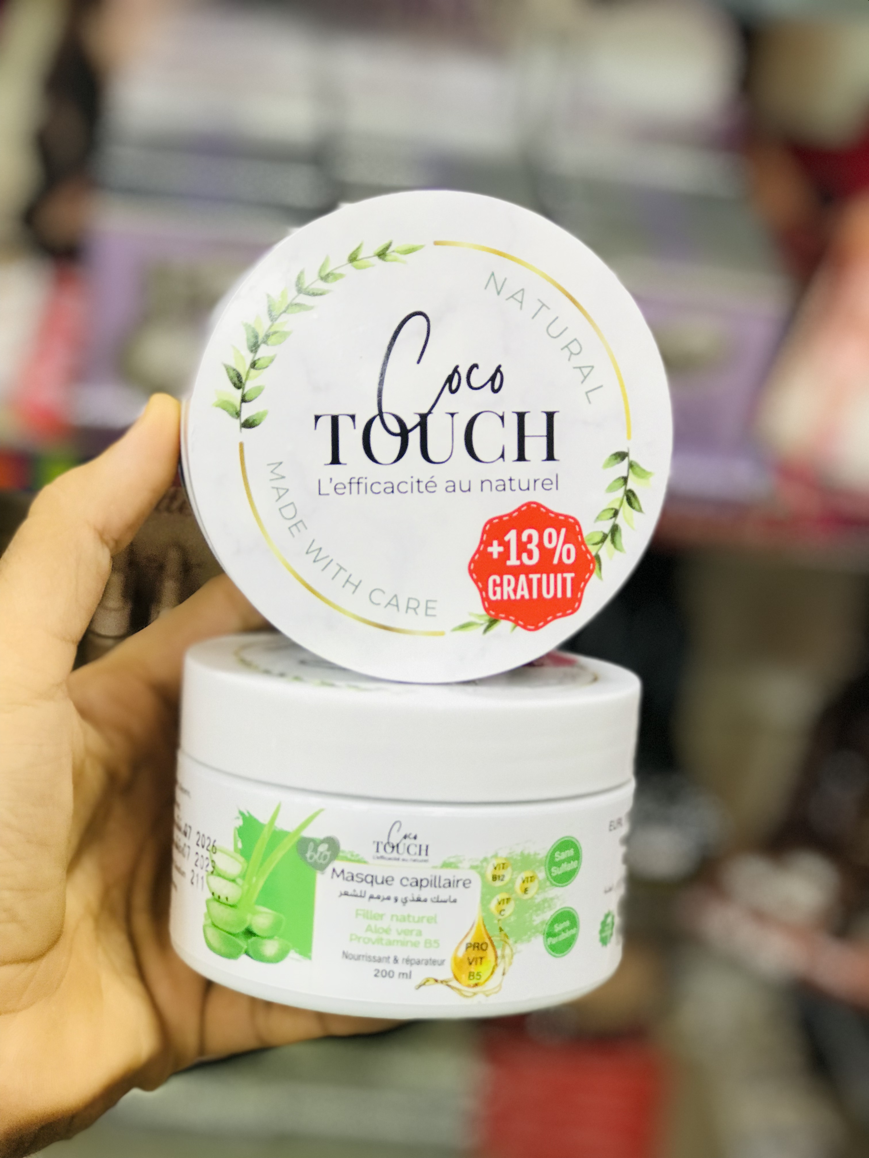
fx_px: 1908
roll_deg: -8.9
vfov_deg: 33.8
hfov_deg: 25.7
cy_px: 579
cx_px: 434
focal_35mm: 57
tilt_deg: -29.5
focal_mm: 6.6
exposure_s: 1/50
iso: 50
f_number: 2.8
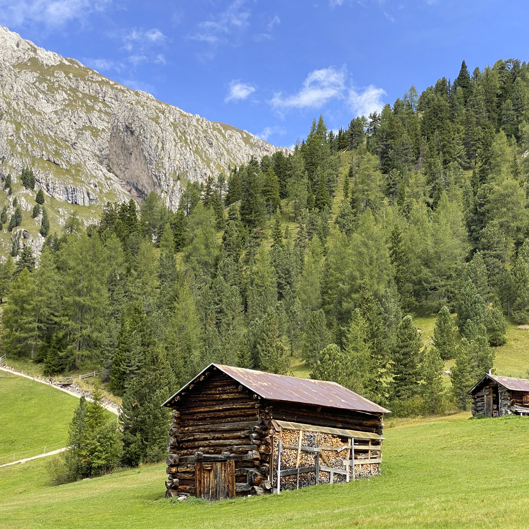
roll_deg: -1.5
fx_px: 1072
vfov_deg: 27.7
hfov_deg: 27.7
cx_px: 310
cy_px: 263
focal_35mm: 62
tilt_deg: +13.7
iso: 20
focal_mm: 6
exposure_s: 1/826
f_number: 2
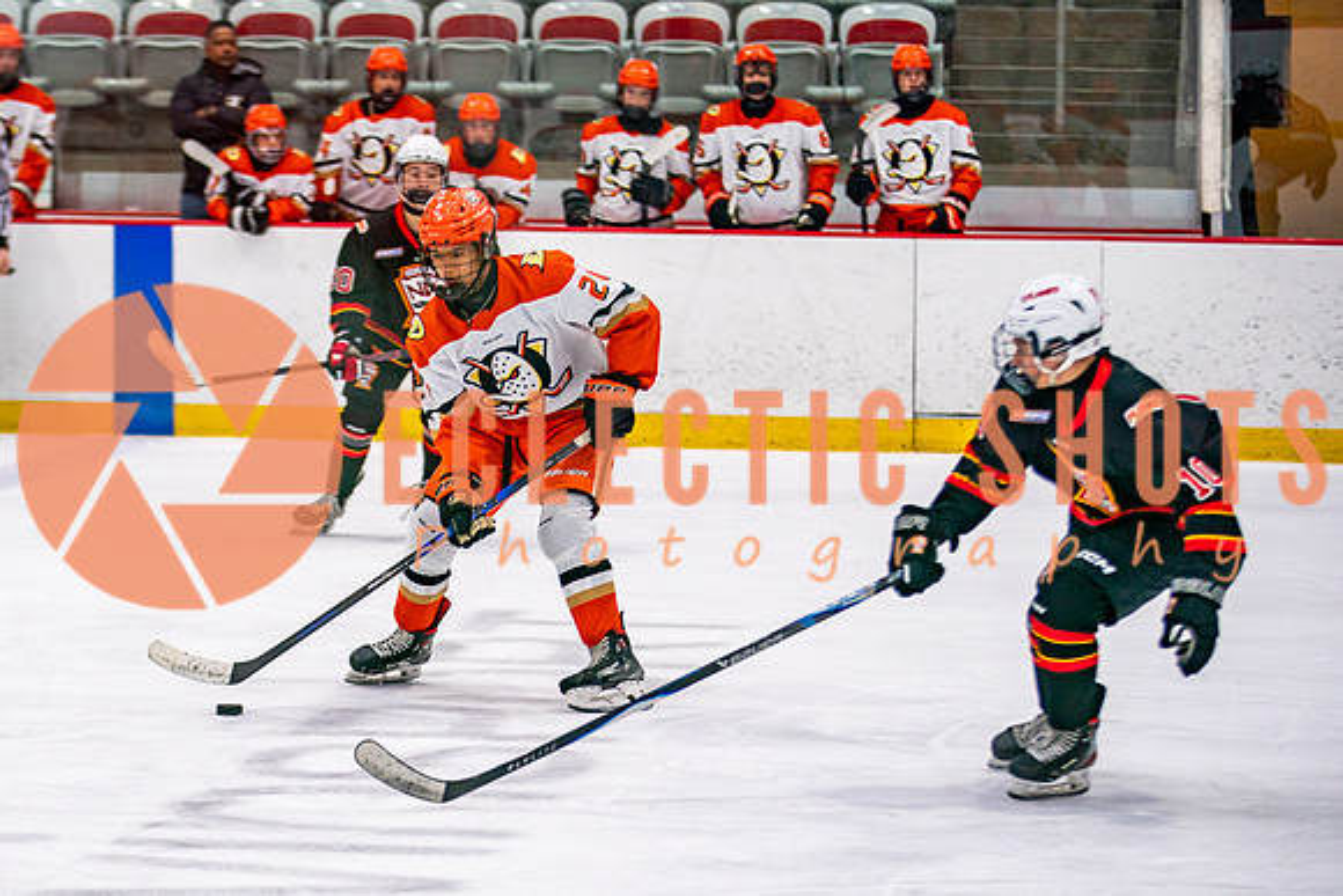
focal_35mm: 163
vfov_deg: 8.4
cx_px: 411
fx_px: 6079
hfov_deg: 12.6
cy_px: 547
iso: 400
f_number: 2.8
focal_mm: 110
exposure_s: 1/640
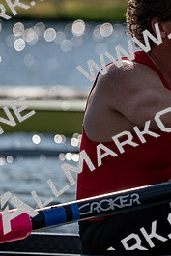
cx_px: 196
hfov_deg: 2.5
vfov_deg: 3.8
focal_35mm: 543
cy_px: 85
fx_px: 3864
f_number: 5.6
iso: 100
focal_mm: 248
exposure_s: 1/1600
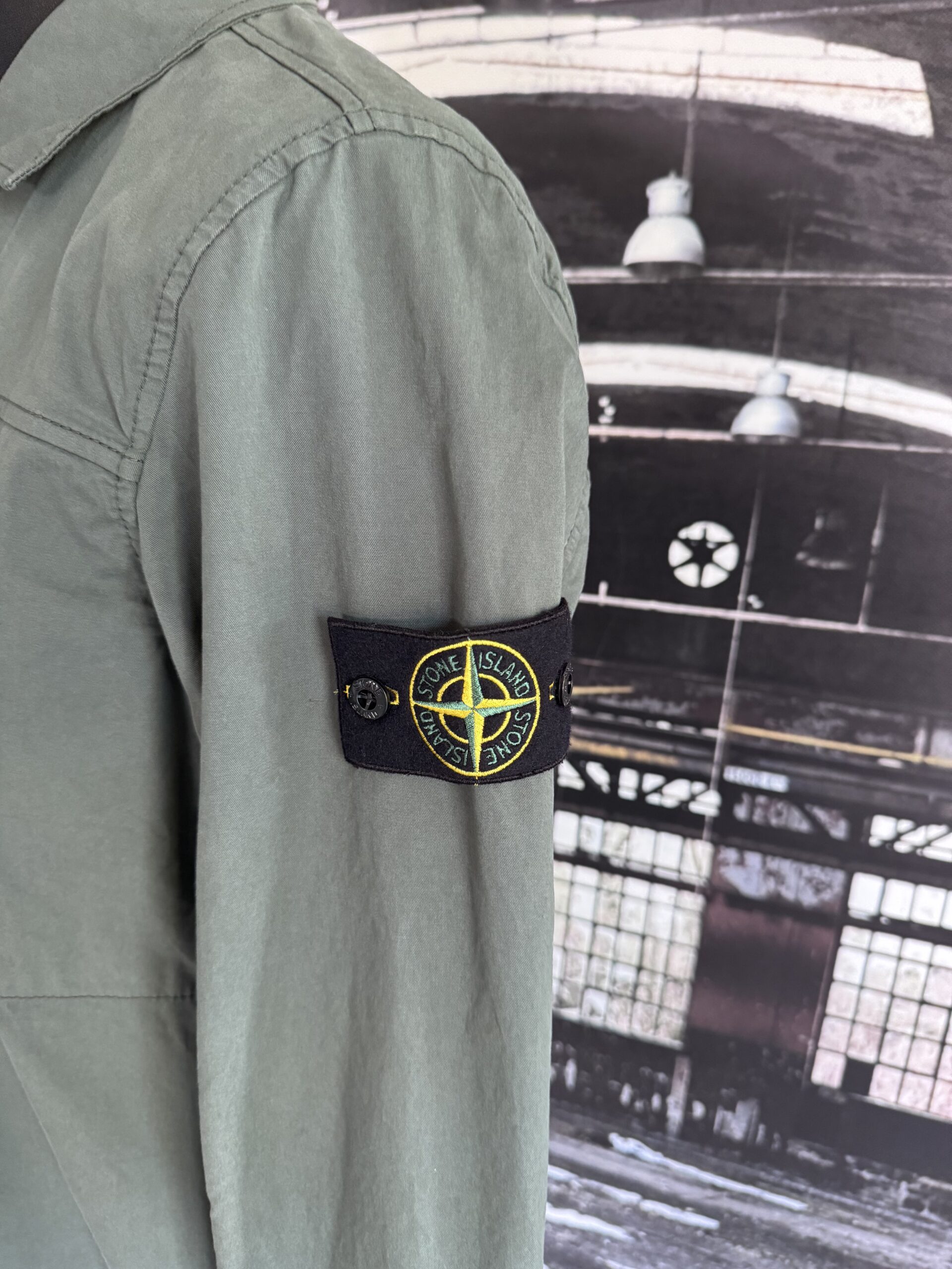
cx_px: 476
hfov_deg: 56.8
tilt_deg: -18.1
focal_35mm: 24
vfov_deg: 71.6
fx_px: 880
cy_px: 634
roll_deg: -3.4
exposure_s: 1/60
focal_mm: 6.76
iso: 400
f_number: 1.78
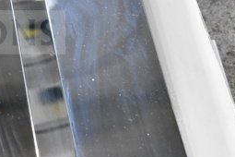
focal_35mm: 197
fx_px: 1287
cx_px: -39
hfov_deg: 10.3
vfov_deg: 6.9
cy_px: -19
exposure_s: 1/400
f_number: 10
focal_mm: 55
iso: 6400
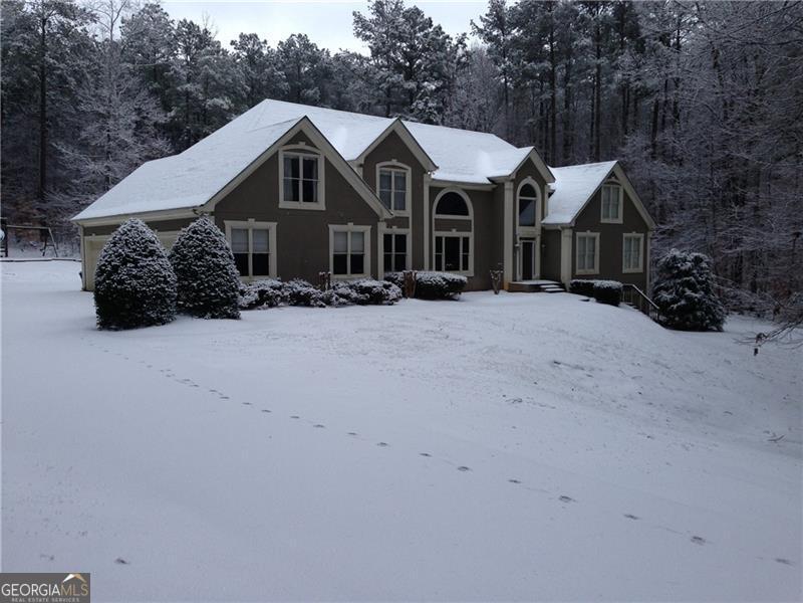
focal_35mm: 33
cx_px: 402
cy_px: 302
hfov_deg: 55.4
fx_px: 766
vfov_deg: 42.9
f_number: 2.4
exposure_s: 1/503
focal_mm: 4.13
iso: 50
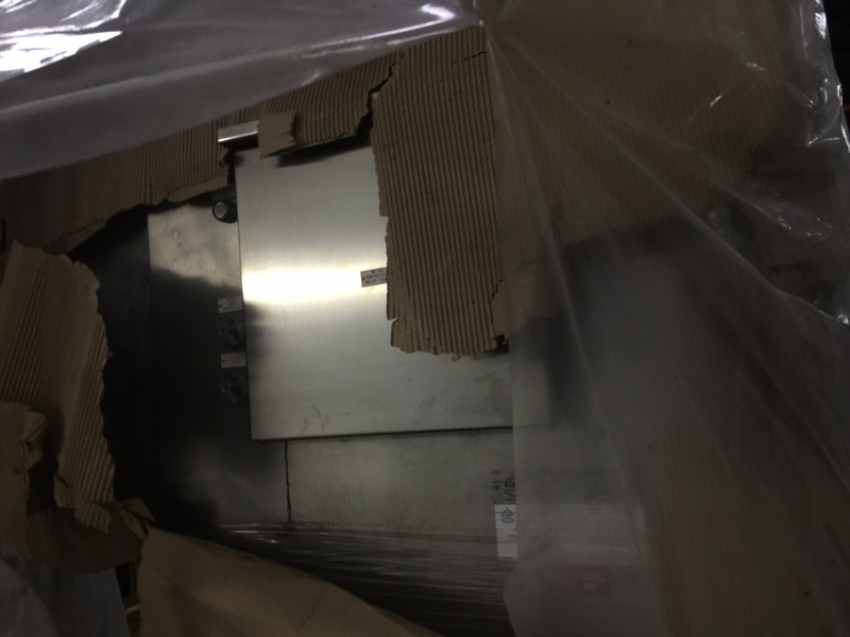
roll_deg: +4.8
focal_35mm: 29
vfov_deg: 48.2
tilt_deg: +3.8
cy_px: 318
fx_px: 712
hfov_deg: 61.7
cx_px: 425
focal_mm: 4.15
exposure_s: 1/4
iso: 100
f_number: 2.2
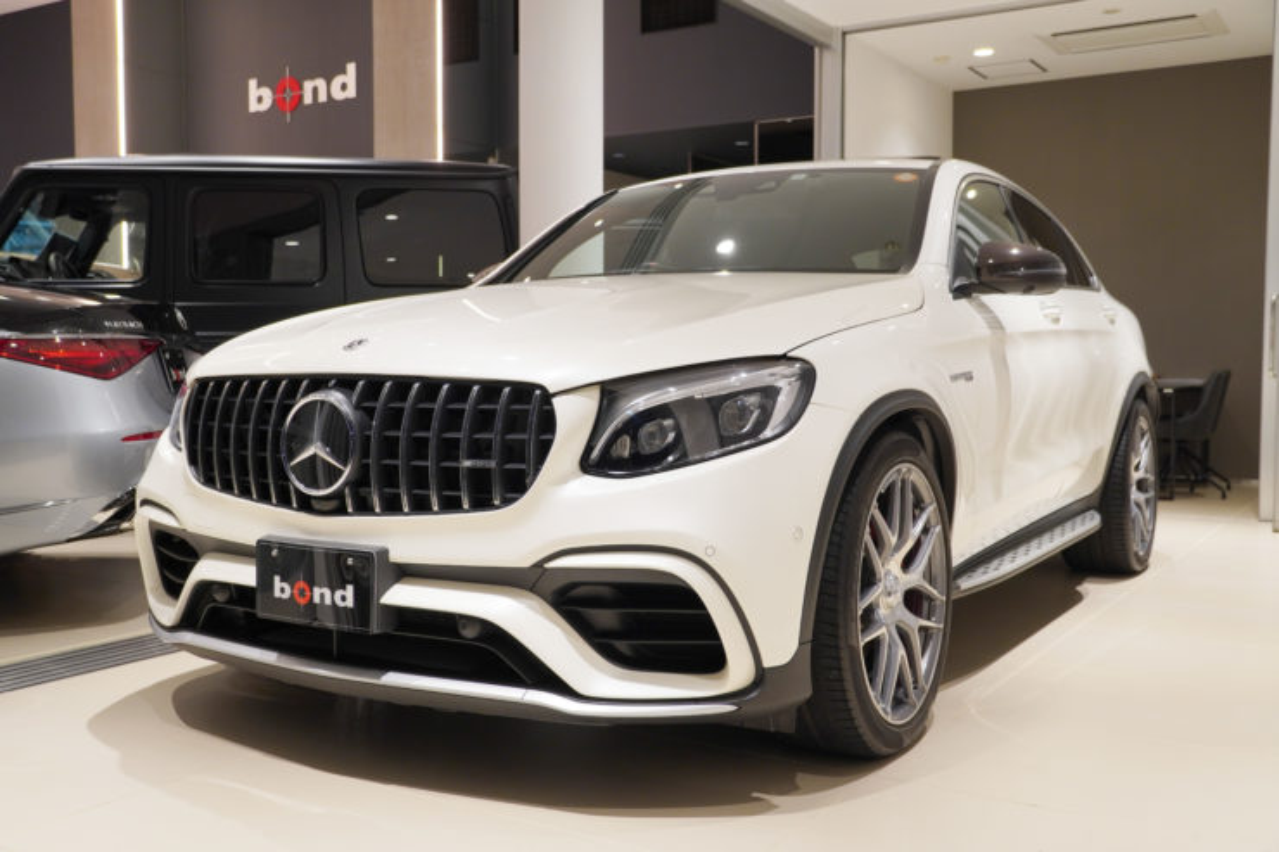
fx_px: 1279
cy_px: 426
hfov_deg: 53.1
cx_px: 640
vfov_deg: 36.9
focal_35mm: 36
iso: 250
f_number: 4
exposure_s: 1/60
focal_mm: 24
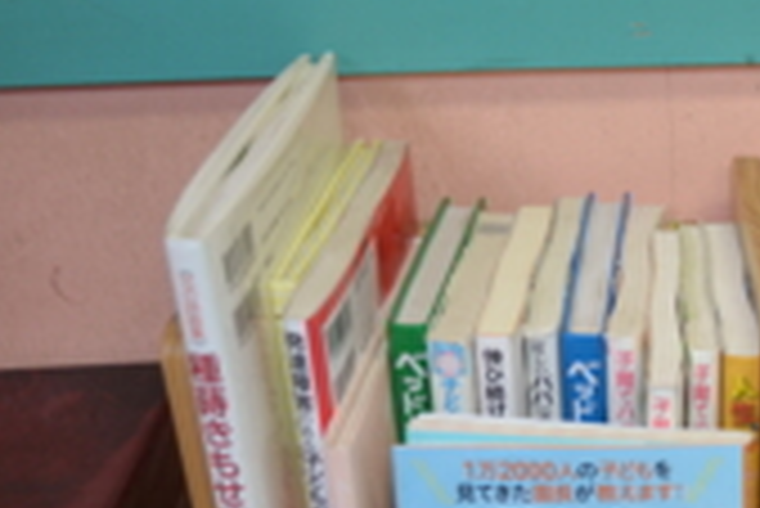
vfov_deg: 18.8
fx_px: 1500
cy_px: 488
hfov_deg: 26.1
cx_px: 850
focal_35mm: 71
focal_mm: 20
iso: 400
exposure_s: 1/30
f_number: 3.8
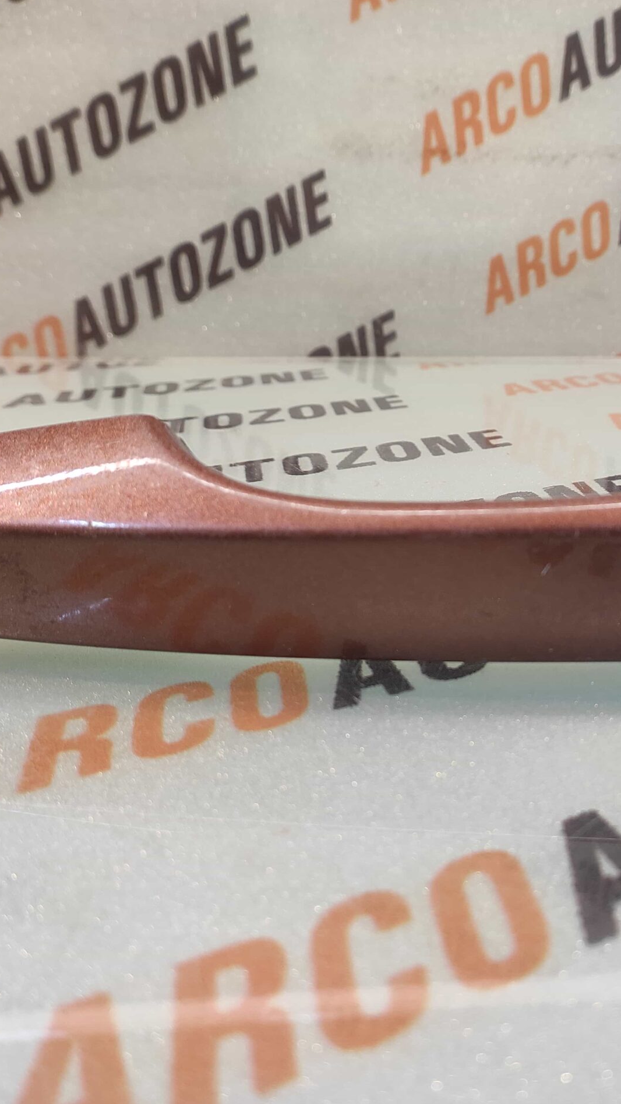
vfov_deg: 74.1
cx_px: 440
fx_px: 732
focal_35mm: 25
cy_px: 553
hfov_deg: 44.9
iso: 211
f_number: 1.79
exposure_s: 1/33
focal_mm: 4.74
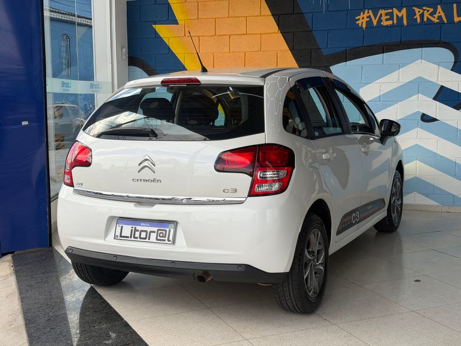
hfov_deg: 39.7
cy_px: 173
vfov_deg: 30.3
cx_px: 230
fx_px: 639
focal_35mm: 48
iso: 64
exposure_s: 1/1185
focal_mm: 6.76
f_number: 1.78
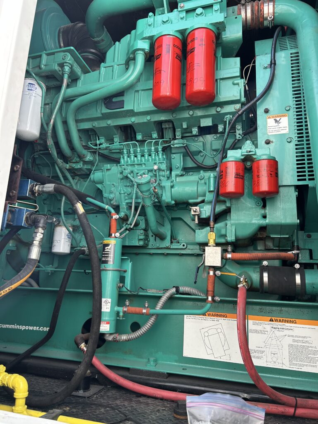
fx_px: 318
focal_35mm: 26
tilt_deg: +13.3
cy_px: 212
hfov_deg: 53.1
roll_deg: -3.0
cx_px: 159
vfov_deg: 67.3
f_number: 1.5
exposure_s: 1/309
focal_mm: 5.7
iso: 50
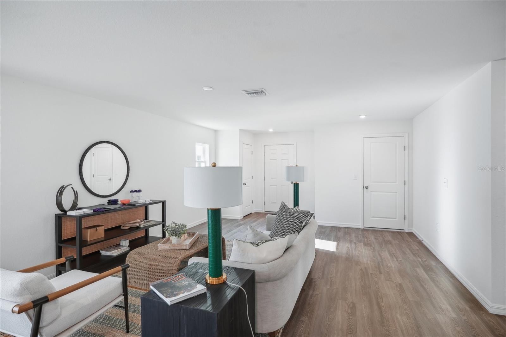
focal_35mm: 18
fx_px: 260
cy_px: 168
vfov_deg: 65.9
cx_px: 253
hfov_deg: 88.4
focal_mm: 18.5
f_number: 8
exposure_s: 1/15
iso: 400
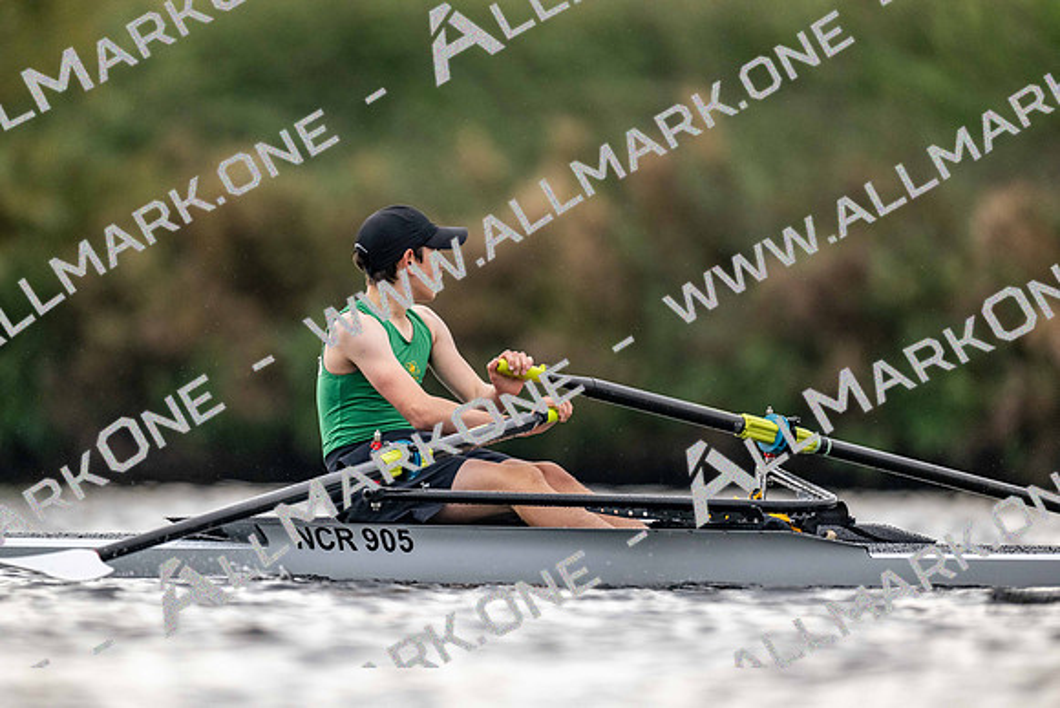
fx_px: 17670
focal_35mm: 600
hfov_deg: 3.4
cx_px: 530
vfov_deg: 2.3
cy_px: 354
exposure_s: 1/2500
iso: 2500
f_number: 4
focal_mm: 600
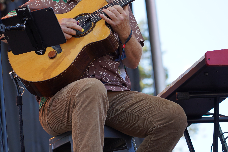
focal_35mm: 185
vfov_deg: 7.4
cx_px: 88
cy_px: 34
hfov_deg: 11.1
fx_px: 1172
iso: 100
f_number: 4.5
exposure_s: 1/160
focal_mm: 105
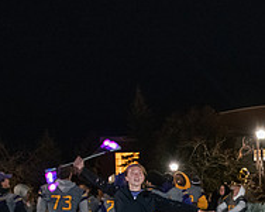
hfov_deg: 28.2
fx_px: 454
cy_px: 218
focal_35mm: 58
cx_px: 321
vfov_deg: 24.8
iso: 6400
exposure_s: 1/30
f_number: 3.5
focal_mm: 20
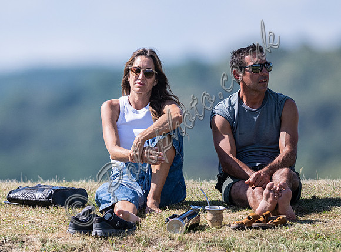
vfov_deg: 1.8
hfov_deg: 2.5
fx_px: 7844
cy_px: 189
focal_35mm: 800
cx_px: 83
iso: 400
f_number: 3.2
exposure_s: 1/5000
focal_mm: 400
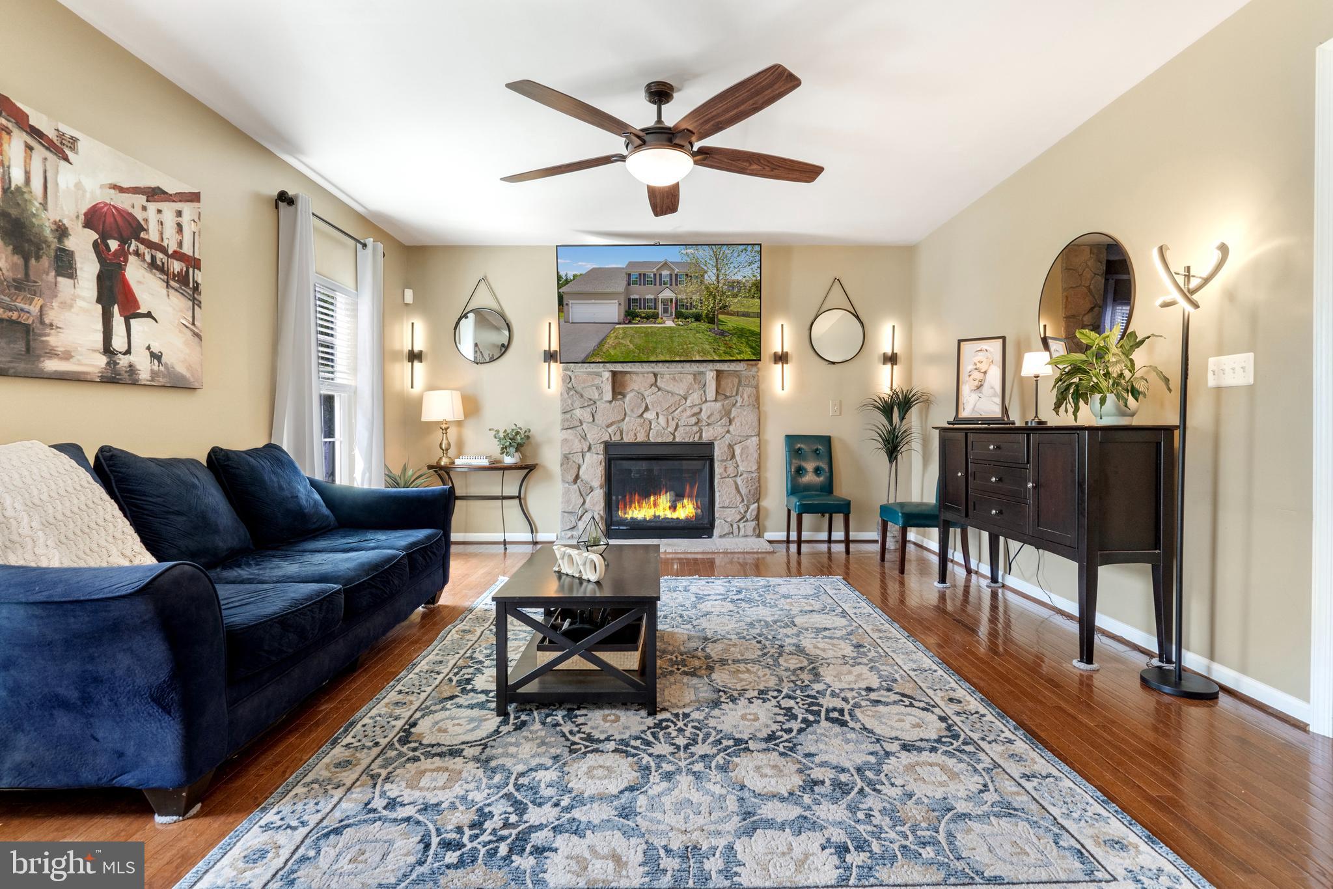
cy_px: 444
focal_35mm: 16
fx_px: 592
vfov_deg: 73.7
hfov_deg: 96.7
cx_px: 666
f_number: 8
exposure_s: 1/1.25
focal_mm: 16
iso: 640
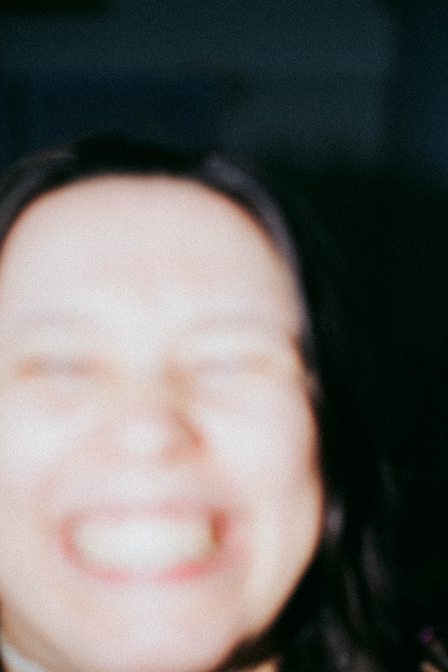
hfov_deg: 27.0
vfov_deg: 39.6
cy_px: 336
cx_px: 224
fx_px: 932
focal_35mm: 50
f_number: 2.2
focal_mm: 50
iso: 125
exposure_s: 1/250
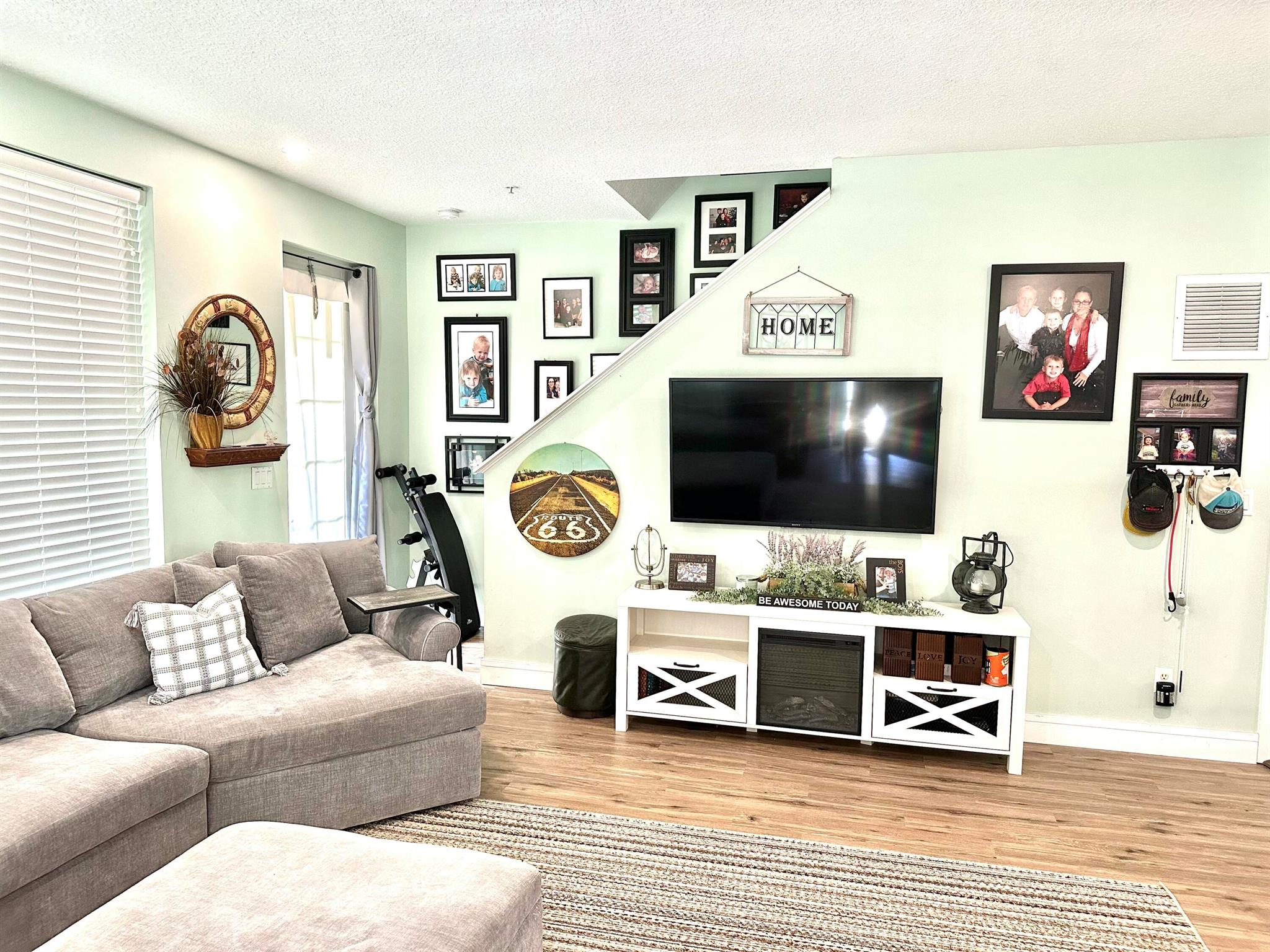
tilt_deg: -5.5
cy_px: 476
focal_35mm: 24
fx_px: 881
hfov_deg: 71.6
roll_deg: -0.9
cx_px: 635
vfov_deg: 56.8
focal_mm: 6.86
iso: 250
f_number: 1.78
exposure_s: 1/60
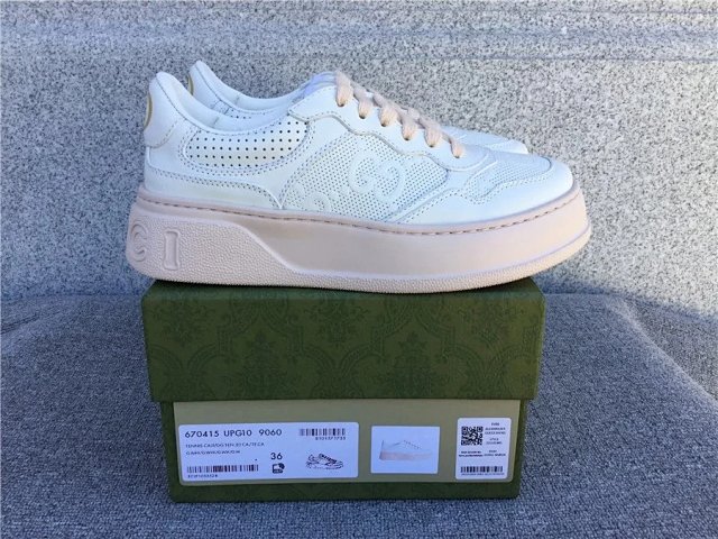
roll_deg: +0.0
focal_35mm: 31
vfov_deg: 45.4
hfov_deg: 58.4
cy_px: 270
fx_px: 643
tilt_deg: -18.9
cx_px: 359
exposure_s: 1/256
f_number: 2.4
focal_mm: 3.3
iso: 25
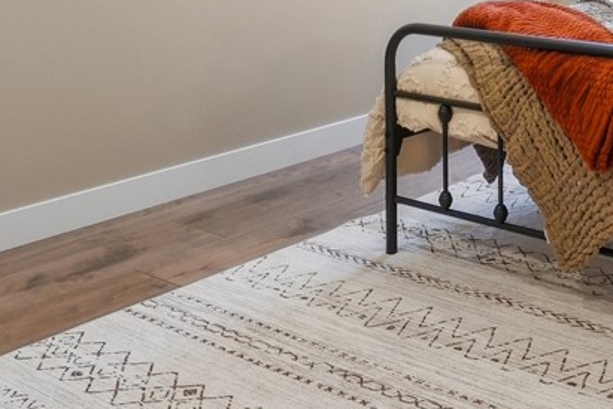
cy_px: -143
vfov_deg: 18.9
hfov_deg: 29.6
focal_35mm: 66
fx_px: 1124
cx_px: 517
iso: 400
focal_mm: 16
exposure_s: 1/15
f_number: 10
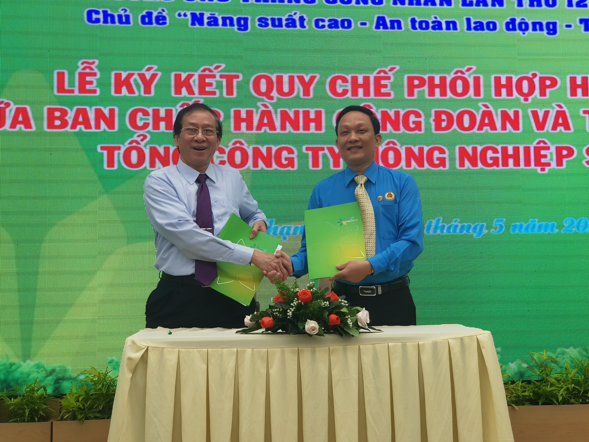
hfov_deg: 36.2
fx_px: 902
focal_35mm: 53
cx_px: 296
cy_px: 219
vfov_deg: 27.5
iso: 25
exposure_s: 1/30
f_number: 2.4
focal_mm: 6
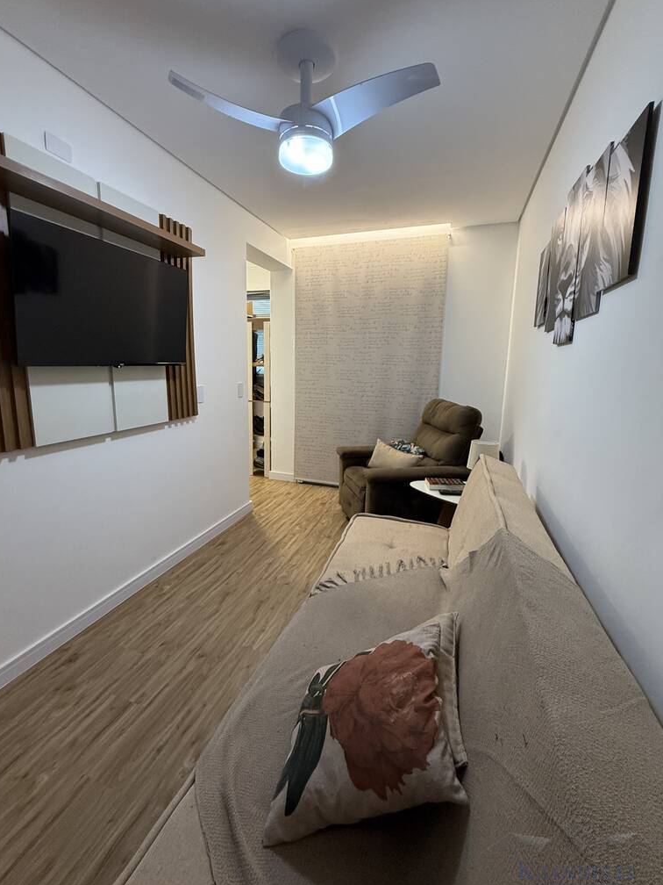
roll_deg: -1.0
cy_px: 427
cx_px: 317
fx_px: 383
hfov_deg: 81.7
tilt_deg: -8.5
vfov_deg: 98.1
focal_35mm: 15
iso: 400
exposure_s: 1/120
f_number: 2.2
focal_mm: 2.22
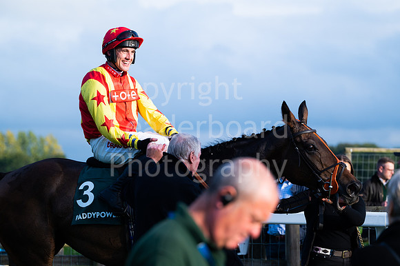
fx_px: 1499
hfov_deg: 15.2
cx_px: 200
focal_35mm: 135
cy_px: 133
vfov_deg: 10.1
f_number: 4
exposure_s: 1/1600
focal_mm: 135
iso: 400
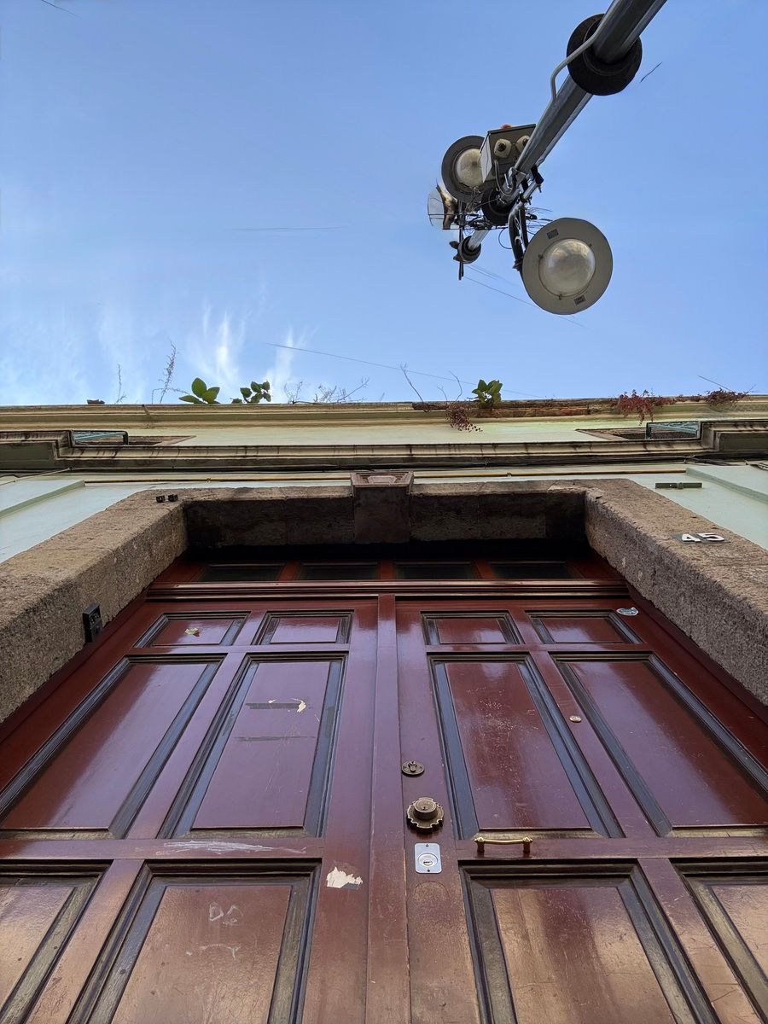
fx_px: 680
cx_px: 384
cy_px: 512
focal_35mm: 23
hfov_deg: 58.9
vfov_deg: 73.9
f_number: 1.9
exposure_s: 1/607
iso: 25
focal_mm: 2.69
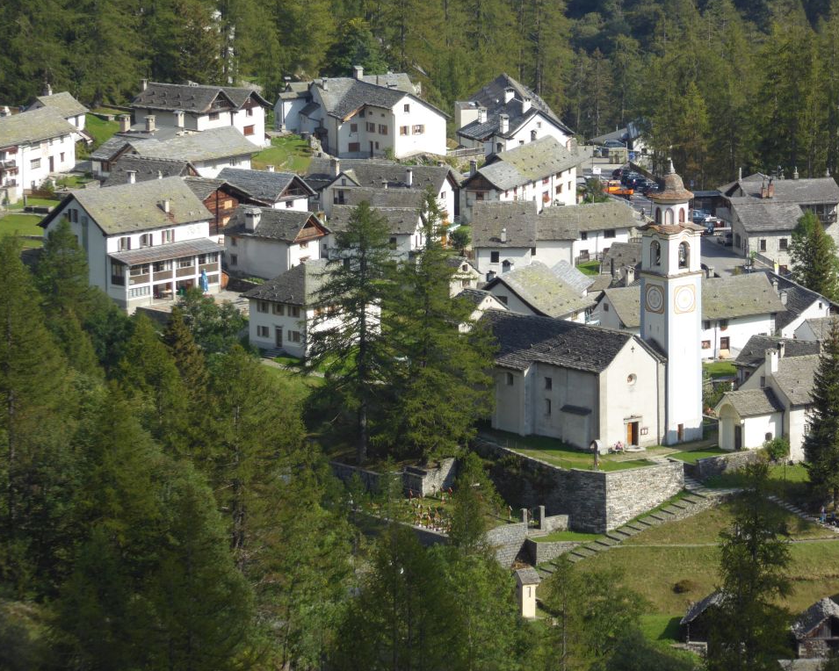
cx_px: 412
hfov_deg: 8.6
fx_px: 5562
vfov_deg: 6.9
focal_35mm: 224
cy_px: 335
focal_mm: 38.4
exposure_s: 1/320
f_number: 5.6
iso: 100
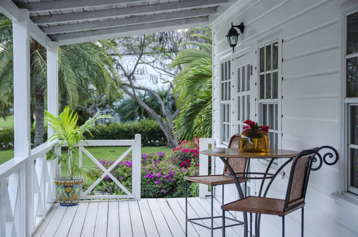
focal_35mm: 57
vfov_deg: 23.7
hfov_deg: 35.1
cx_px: 179
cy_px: 118
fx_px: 566
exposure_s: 1/50
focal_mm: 38
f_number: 2.8
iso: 320
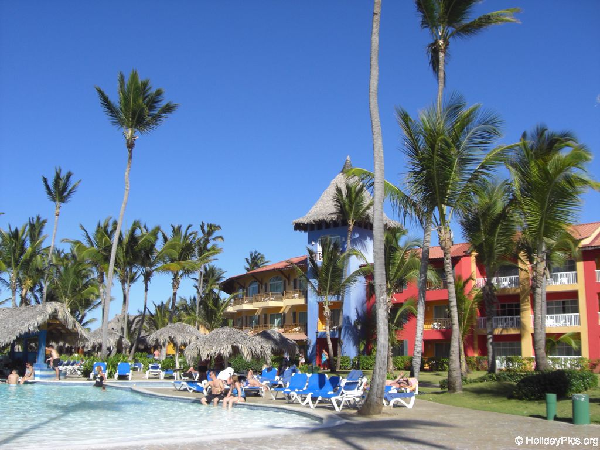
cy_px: 225
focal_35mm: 38
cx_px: 300
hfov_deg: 49.0
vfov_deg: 37.7
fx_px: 659
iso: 64
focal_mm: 6.2
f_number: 8
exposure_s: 1/160
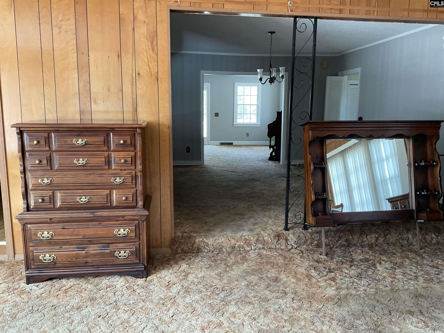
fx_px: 372
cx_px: 222
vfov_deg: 48.2
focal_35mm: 29
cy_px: 166
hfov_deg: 61.7
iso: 100
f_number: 1.8
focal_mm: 3
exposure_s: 1/60
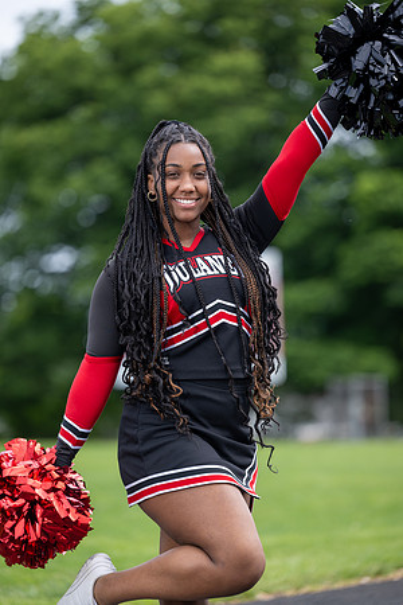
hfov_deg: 8.9
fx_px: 2603
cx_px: 202
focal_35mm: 155
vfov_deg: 13.2
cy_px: 302
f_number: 3.2
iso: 50
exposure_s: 1/250
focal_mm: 155
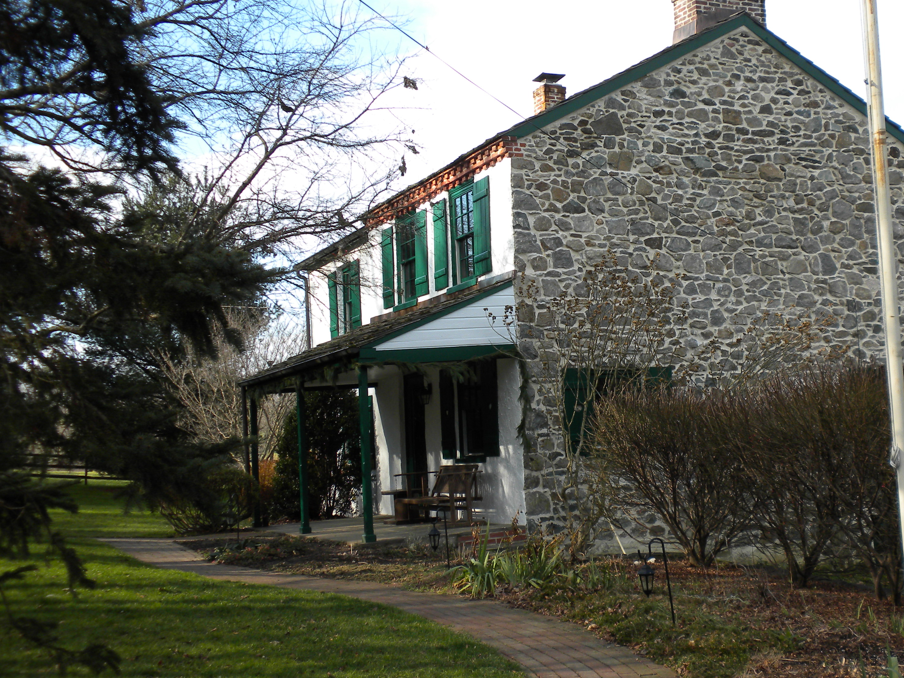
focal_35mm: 50
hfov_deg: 38.0
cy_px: 319
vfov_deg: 29.1
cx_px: 543
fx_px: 1306
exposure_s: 1/262
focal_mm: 6.6
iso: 64
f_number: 3.5
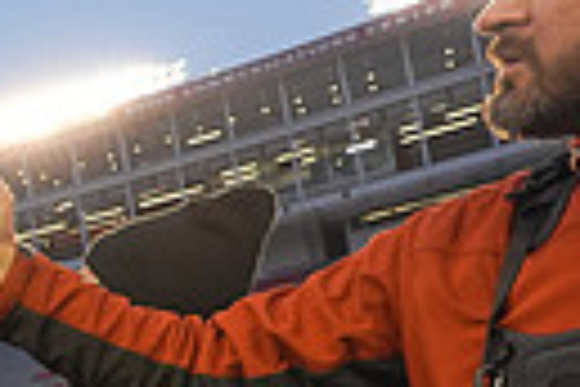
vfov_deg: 17.1
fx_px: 1160
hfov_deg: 16.4
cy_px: 583
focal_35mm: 72
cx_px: -719
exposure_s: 1/1000
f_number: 4
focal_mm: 16
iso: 1600
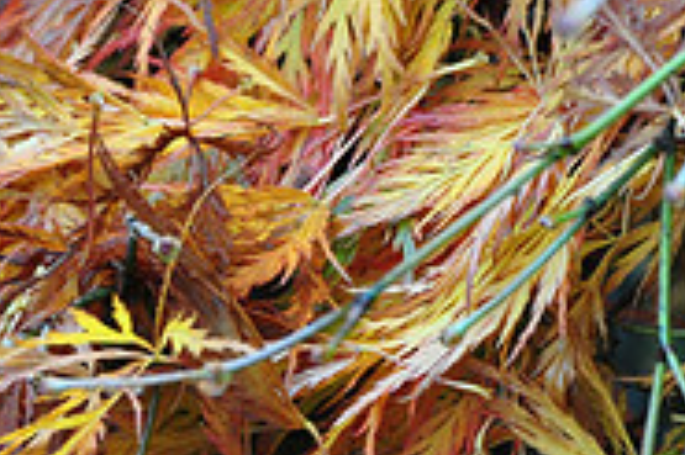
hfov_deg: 8.0
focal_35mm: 259
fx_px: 4915
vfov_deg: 5.3
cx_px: 333
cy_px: 520
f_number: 7.1
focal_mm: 55
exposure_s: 1/40
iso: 800
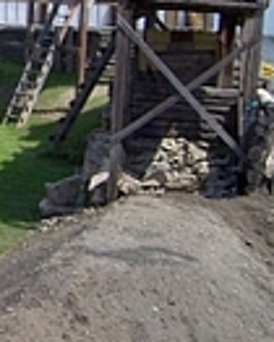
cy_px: 84
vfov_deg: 18.8
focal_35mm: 101
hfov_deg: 14.1
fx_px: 1023
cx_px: -167
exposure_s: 1/500
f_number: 5.6
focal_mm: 5.6
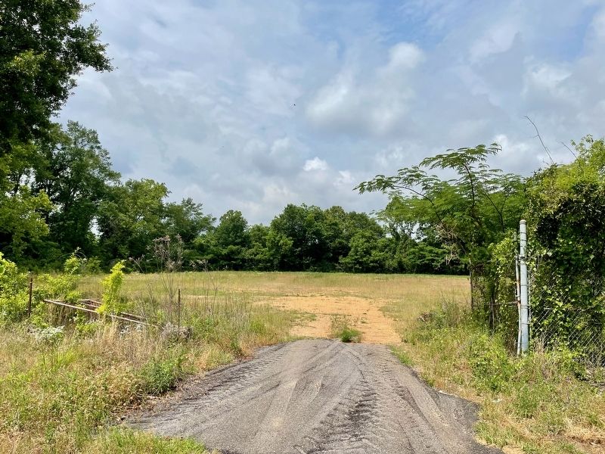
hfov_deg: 67.3
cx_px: 302
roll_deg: -0.3
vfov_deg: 53.1
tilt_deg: +5.6
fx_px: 454
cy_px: 227
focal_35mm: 26
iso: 32
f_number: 1.6
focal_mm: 4.2
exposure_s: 1/6897
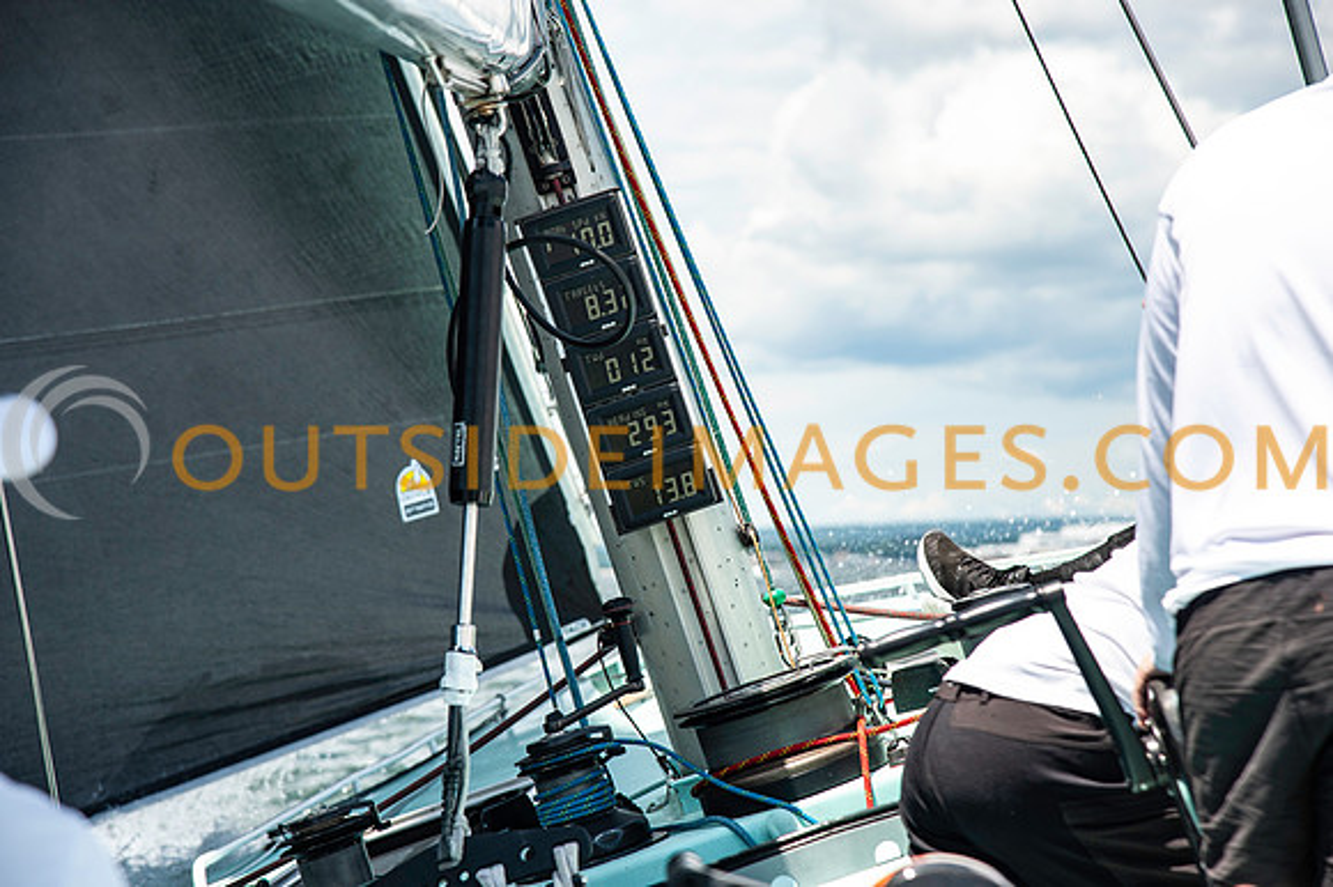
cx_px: 666
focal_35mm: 120
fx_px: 4441
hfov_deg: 17.1
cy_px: 444
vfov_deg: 11.4
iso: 250
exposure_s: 1/1000
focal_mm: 120
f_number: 5.6
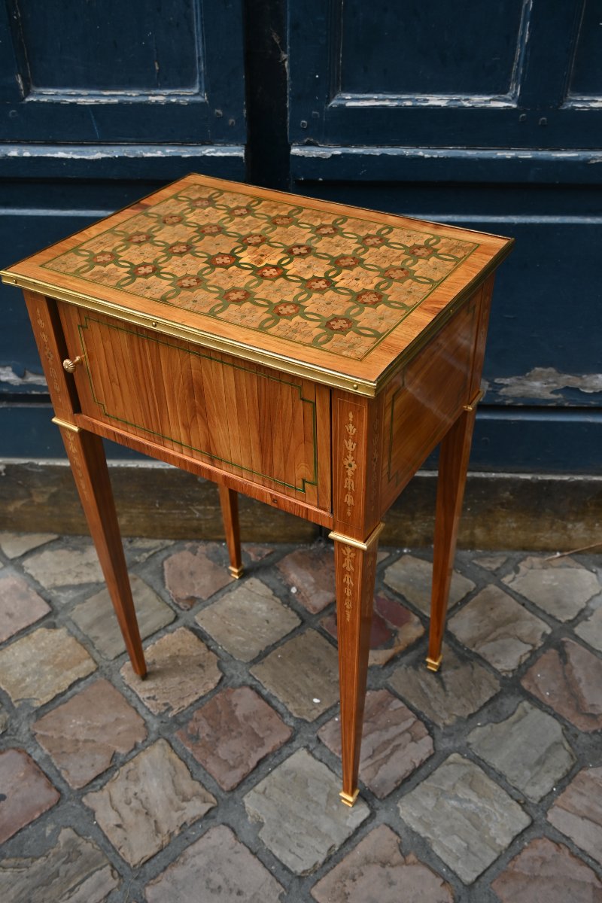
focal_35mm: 32
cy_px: 452
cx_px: 301
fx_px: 809
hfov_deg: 40.8
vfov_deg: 58.3
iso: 200
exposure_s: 1/250
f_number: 5
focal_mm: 21.5
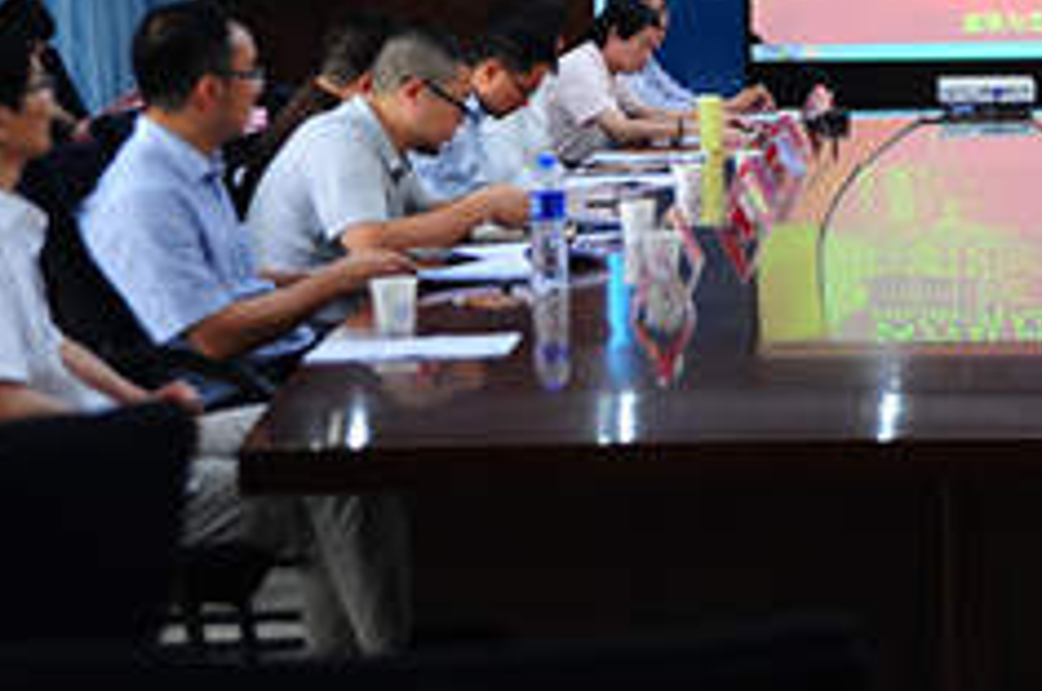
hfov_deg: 19.7
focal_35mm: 102
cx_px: 922
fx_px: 2948
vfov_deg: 13.3
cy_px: 62
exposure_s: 1/40
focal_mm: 48
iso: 800
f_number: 3.5
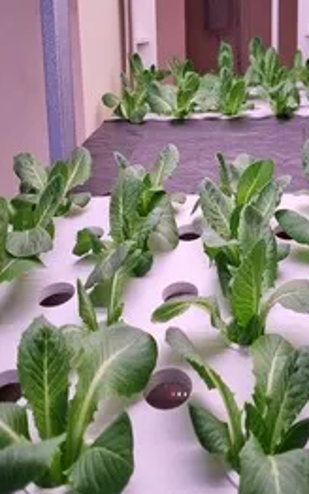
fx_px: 565
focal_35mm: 42
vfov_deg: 47.0
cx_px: 205
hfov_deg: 30.4
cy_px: 204
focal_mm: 5.4
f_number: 1.8
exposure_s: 1/447
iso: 50
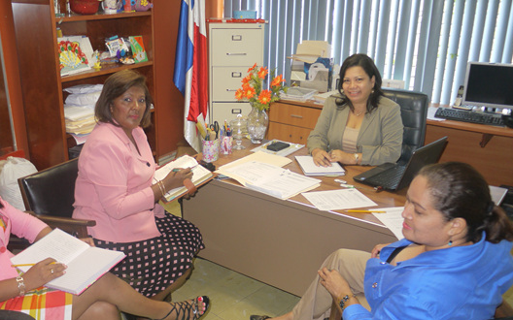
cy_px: 171
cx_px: 217
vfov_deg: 35.3
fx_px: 503
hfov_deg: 53.8
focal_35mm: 36
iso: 400
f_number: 3.5
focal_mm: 14
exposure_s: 1/30
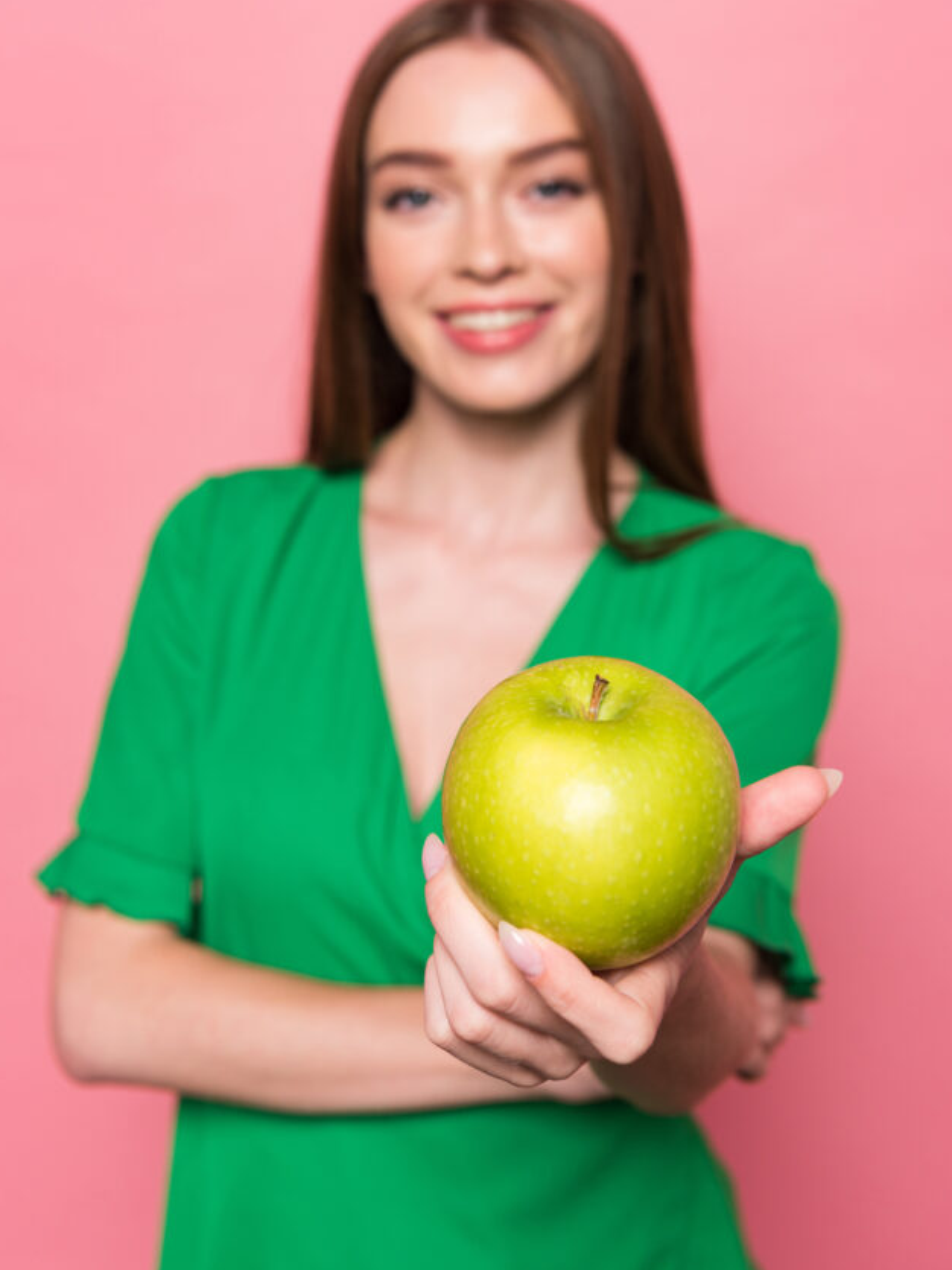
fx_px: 2164
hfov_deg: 24.8
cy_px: 508
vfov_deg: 32.6
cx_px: 441
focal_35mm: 59
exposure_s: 1/160
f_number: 5
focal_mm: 50
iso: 80
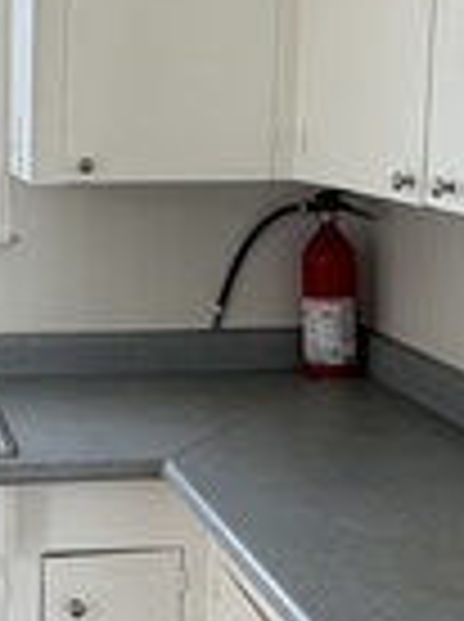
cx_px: -32
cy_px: 261
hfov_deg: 21.5
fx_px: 1165
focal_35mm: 65
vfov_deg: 29.8
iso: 80
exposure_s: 1/121
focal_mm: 2.22
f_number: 2.2
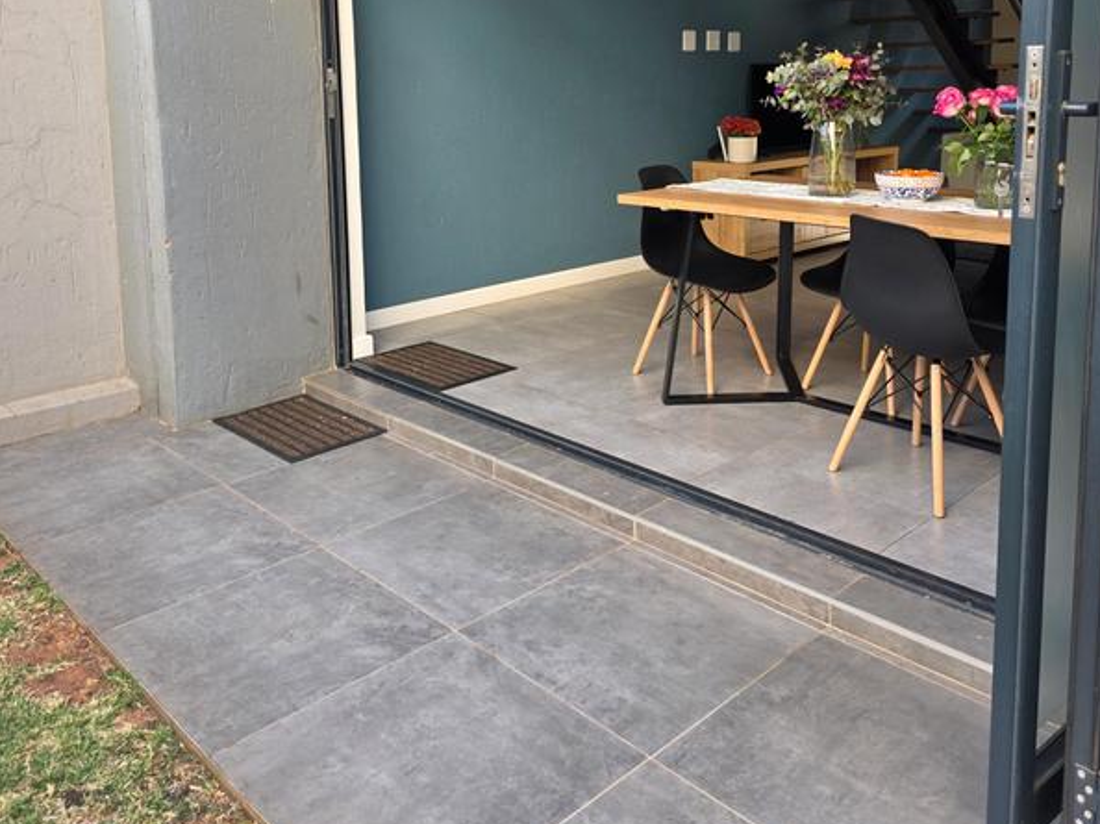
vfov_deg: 43.8
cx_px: 552
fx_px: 985
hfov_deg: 58.4
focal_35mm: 31
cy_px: 198
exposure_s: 1/100
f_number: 1.7
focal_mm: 6.3
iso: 32
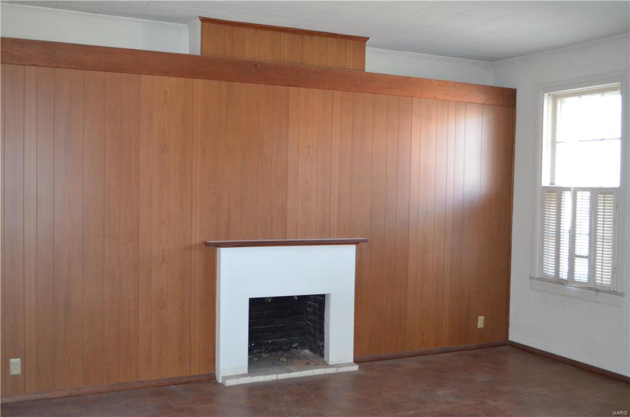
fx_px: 681
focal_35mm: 39
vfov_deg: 34.1
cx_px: 315
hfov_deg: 49.6
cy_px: 208
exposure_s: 1/60
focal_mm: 26
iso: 2800
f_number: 4.2
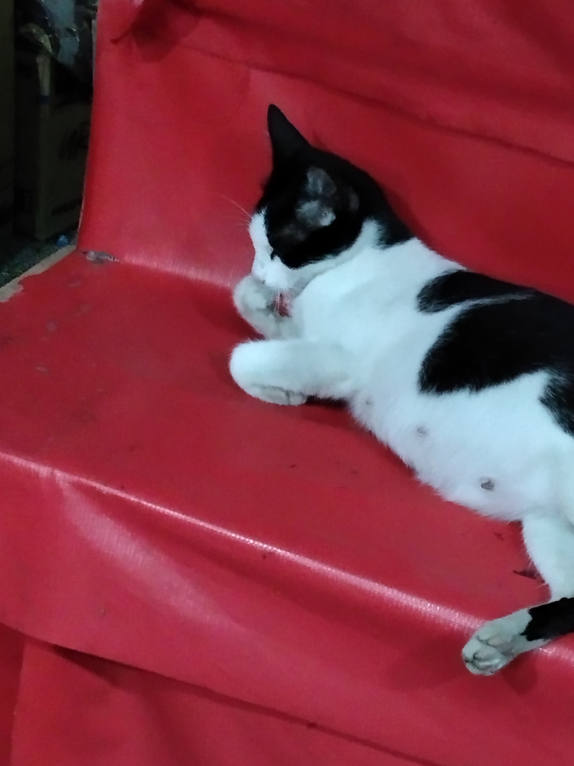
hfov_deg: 18.9
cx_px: 354
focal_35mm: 78
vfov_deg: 24.6
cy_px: 607
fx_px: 1725
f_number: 2
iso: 436
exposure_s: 1/60
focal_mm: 2.78
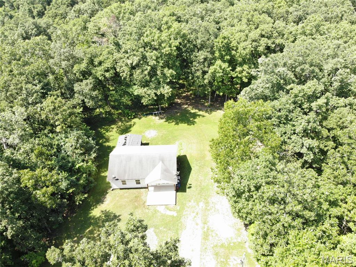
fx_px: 247
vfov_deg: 56.8
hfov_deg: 71.6
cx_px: 178
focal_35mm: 24
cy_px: 134
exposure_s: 1/151
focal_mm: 4.5
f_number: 2.8
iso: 100
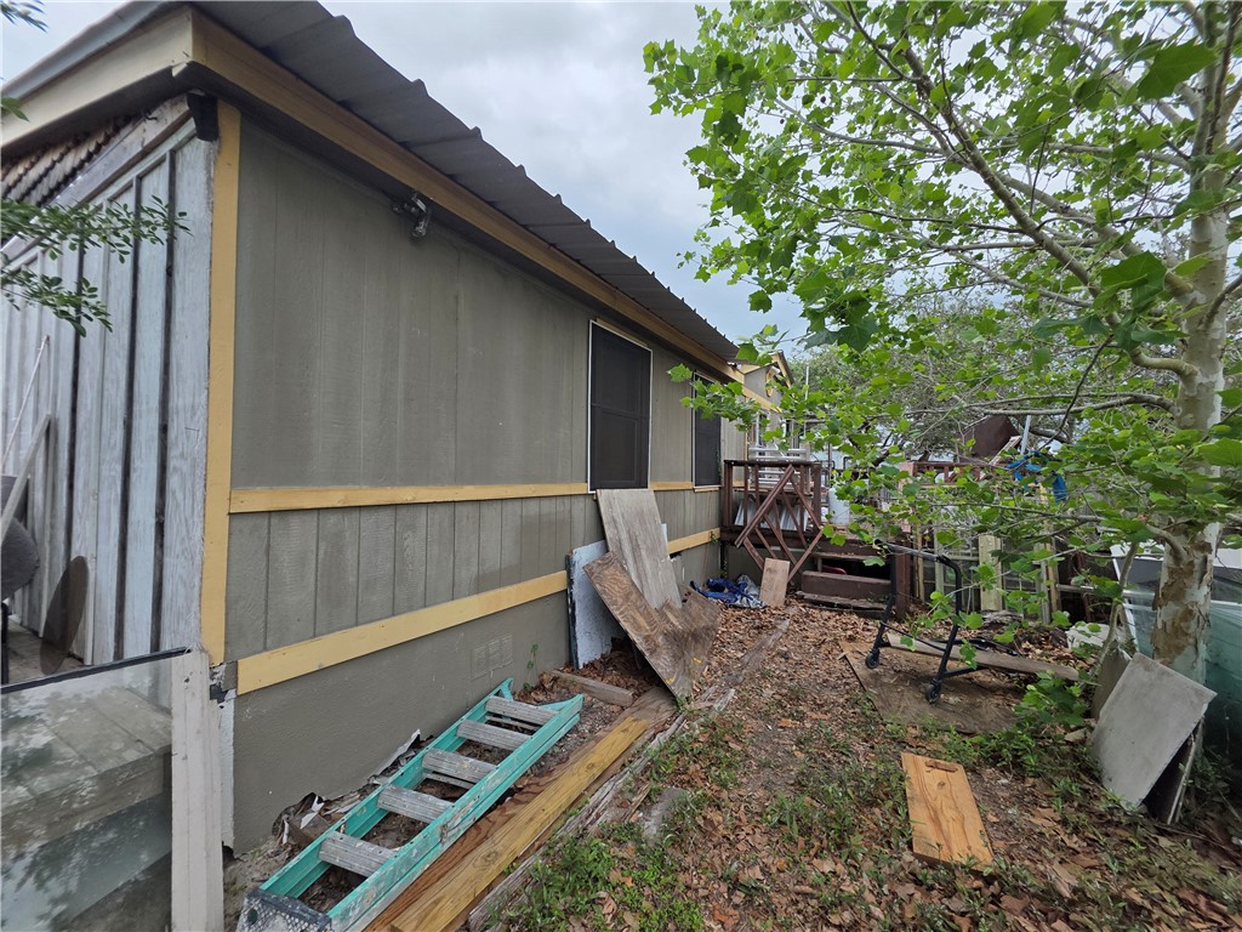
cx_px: 621
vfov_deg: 89.9
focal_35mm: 13
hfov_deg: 106.2
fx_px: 466
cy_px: 466
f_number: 1.9
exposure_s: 1/907
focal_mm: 2.2
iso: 40
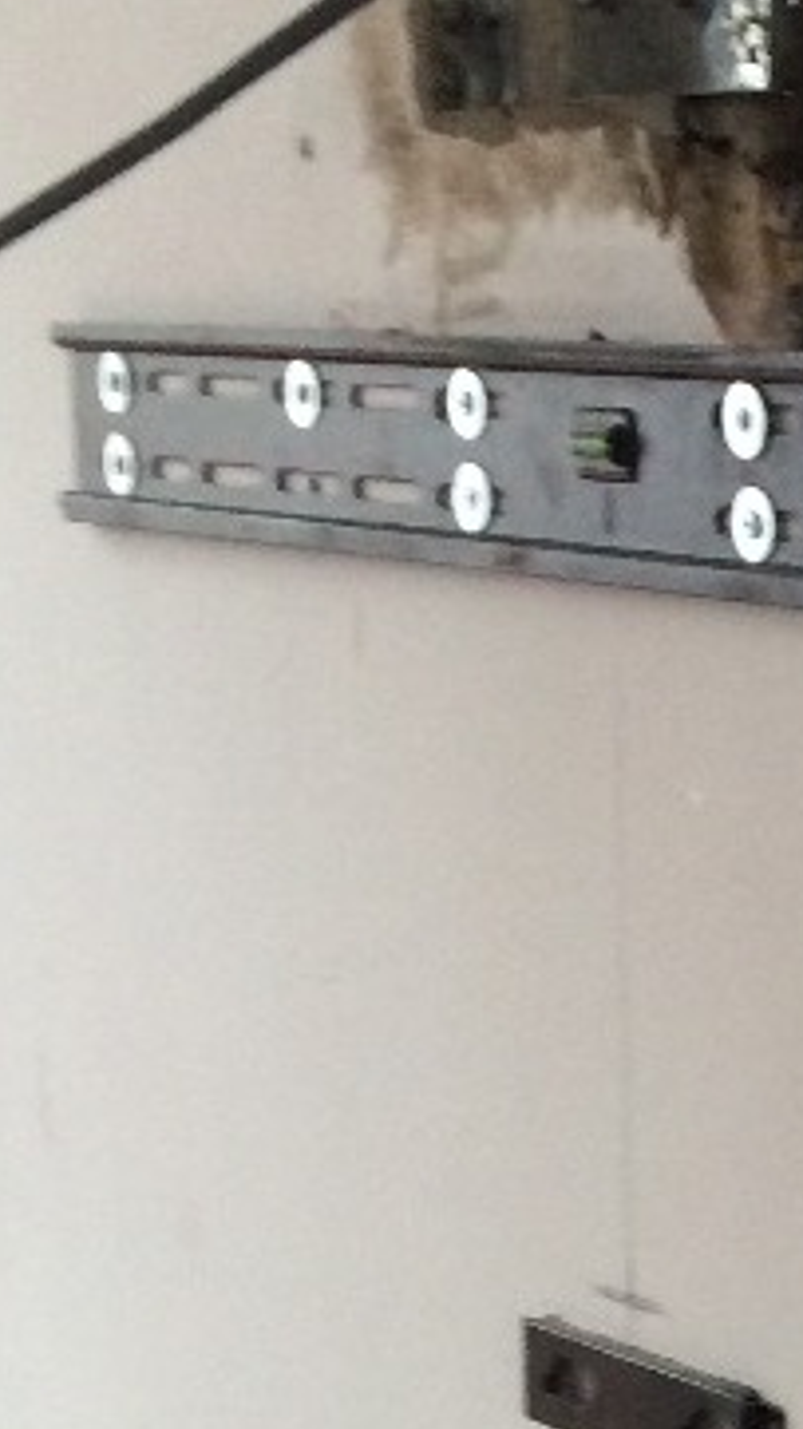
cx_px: 1377
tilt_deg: -19.7
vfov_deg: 19.0
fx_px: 3976
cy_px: 1797
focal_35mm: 105
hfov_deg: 10.9
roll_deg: -1.8
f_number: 2.2
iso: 125
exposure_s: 1/33
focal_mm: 4.15
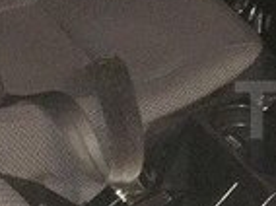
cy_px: 110
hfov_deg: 13.6
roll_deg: -4.5
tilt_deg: -29.4
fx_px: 1075
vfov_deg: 11.0
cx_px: 433
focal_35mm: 135
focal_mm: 4.15
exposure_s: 1/17
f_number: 2.2
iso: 1000
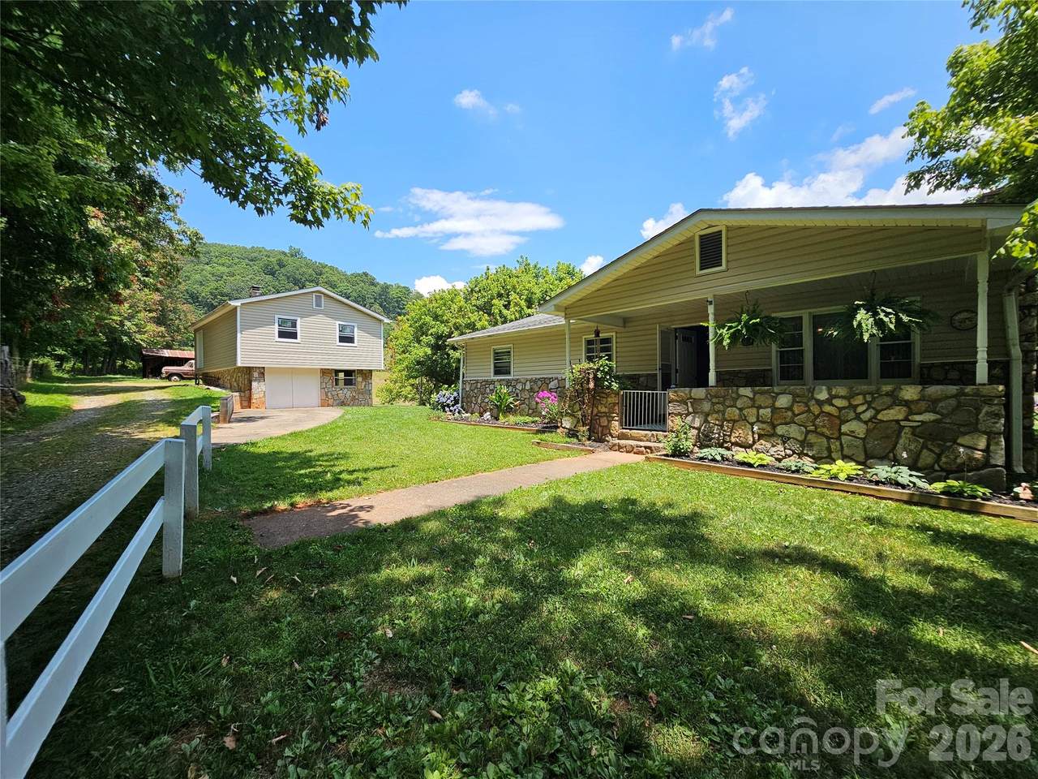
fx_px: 390
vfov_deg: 89.9
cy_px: 390
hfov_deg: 106.2
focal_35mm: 13
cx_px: 519
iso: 50
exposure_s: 1/1286
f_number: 2.2
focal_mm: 2.2
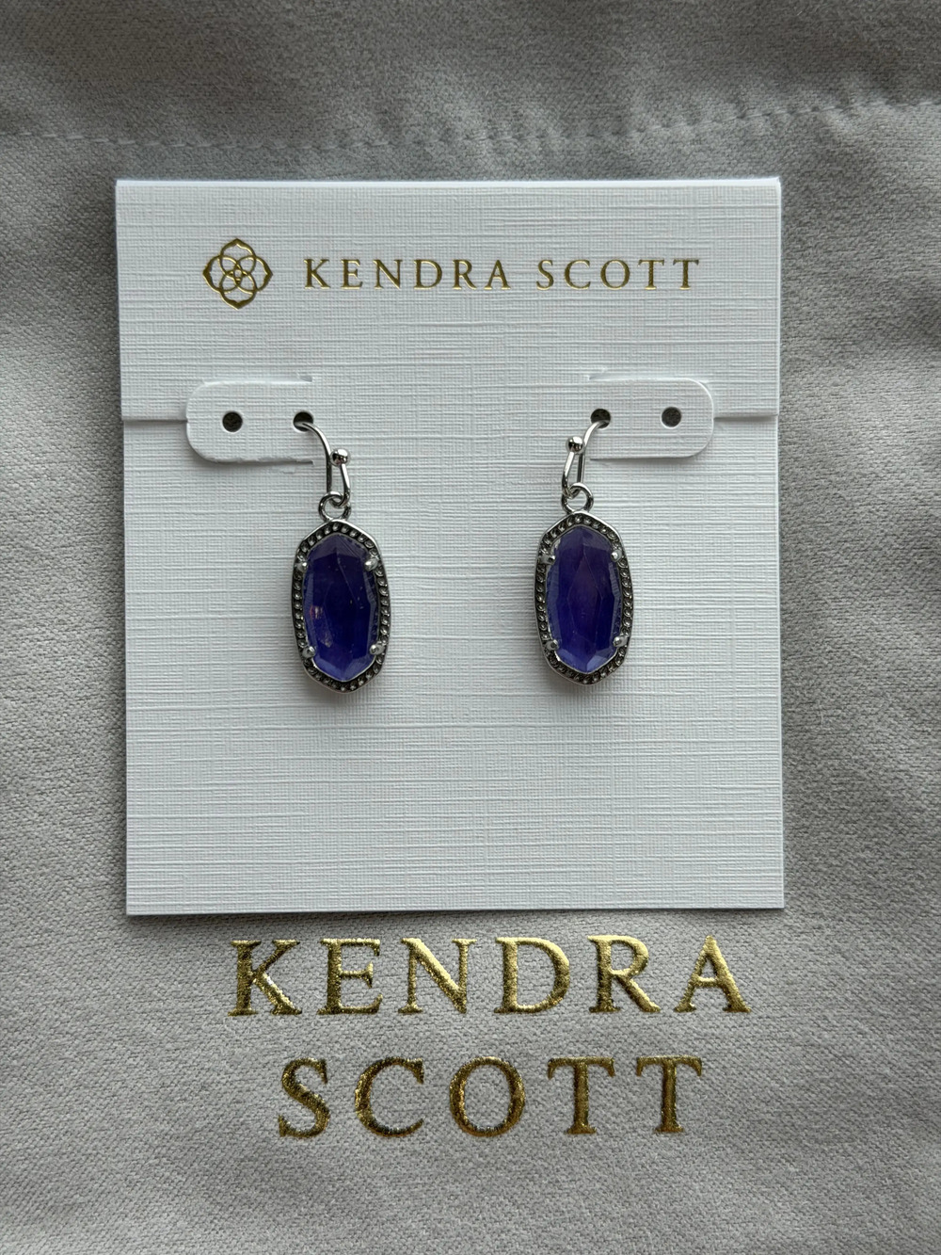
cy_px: 628
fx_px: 1739
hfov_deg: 30.3
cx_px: 470
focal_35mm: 48
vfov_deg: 39.7
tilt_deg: -75.0
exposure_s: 1/370
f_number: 1.78
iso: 64
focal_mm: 6.76
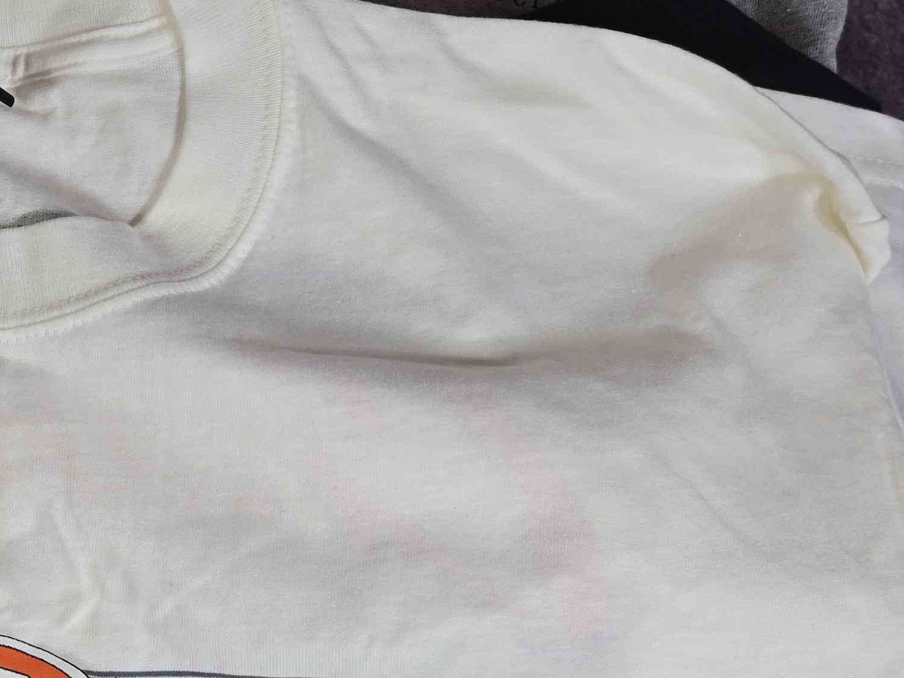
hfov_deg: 28.8
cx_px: -85
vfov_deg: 23.1
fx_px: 1593
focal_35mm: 61
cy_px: 662
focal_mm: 5.4
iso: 25
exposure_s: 1/268
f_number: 1.8
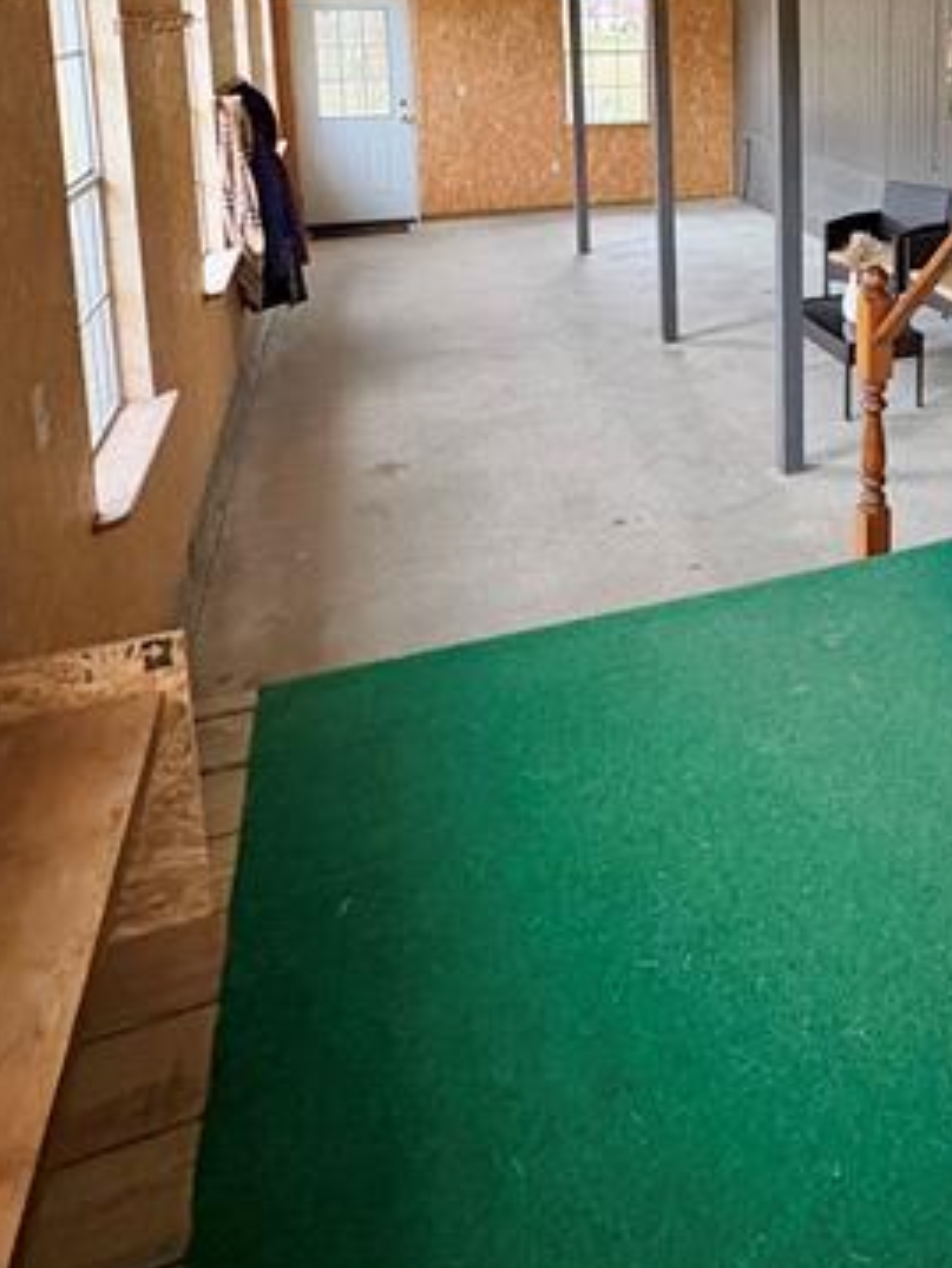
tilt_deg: -9.5
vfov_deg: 54.0
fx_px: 1099
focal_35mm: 30
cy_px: 181
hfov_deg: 43.4
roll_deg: -0.4
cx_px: 828
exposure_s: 1/40
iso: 800
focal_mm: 2.22
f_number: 2.2
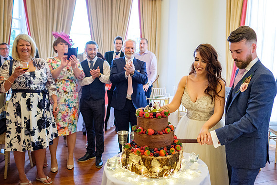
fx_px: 250
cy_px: 78
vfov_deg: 40.5
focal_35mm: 32
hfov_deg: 57.7
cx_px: 164
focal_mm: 16
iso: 2000
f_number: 1.8
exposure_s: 1/125
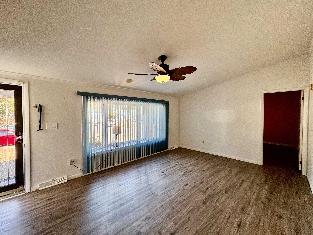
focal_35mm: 14
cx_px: 156
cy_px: 118
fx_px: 127
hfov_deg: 102.1
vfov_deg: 85.7
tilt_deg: -0.1
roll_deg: +0.5
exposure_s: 1/130
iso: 125
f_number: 2.2
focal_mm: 2.22
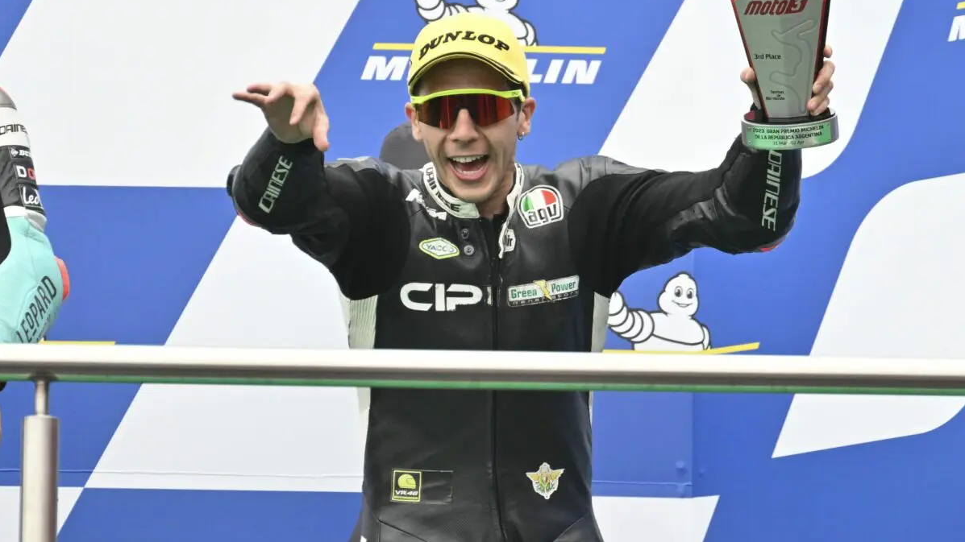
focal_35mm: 630
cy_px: 222
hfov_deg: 3.4
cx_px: 482
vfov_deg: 1.9
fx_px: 16119
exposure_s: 1/1000
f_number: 5.6
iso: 1800
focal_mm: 400
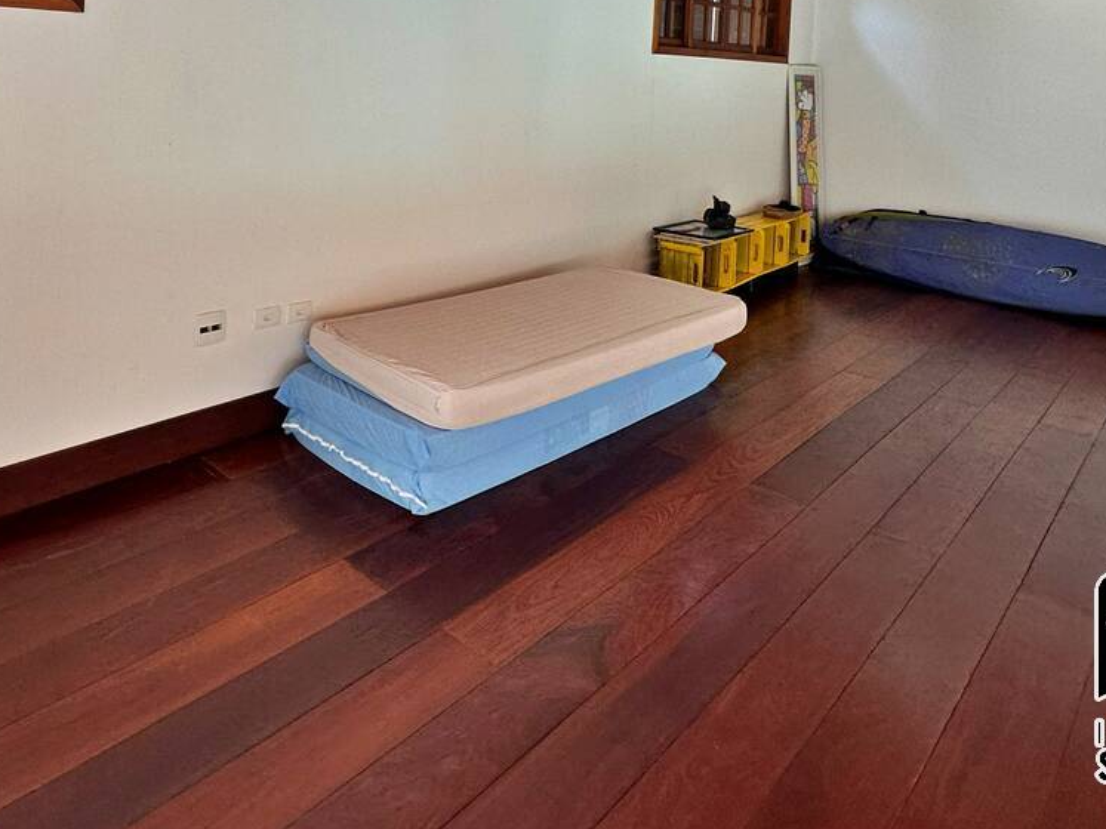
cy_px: 92
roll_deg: -2.7
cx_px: 429
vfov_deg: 46.6
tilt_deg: -1.8
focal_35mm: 27
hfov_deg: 64.6
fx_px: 863
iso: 125
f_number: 2.2
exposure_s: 1/120
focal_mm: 2.22
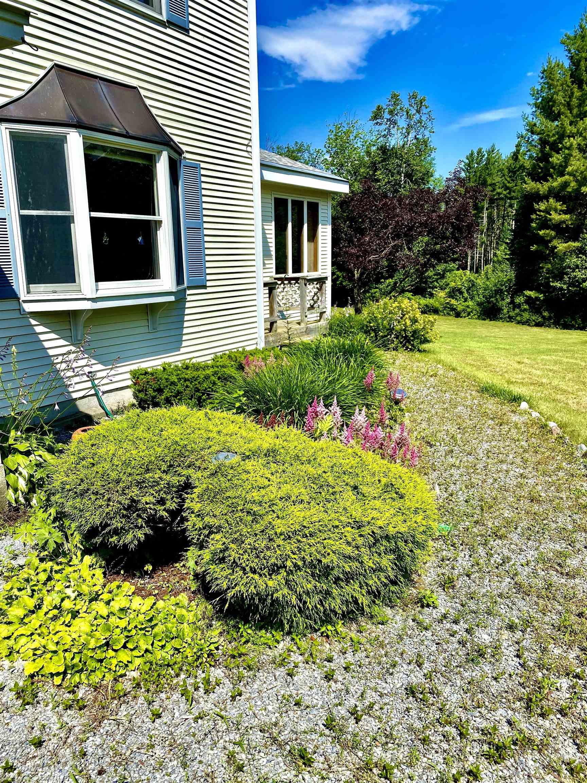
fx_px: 588
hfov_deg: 53.1
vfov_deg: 67.3
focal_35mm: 26
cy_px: 392
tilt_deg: -11.7
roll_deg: +1.2
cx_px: 294
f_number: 1.8
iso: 32
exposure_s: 1/3497
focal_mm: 4.25
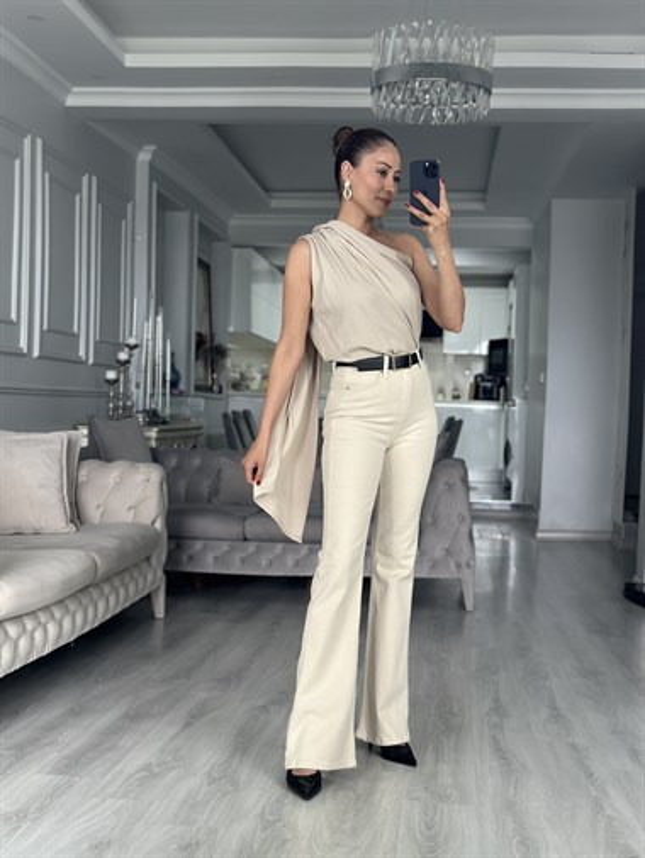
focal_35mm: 48
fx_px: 1192
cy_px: 429
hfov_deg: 30.3
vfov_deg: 39.6
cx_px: 322
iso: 125
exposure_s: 1/60
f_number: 1.78
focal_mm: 6.86
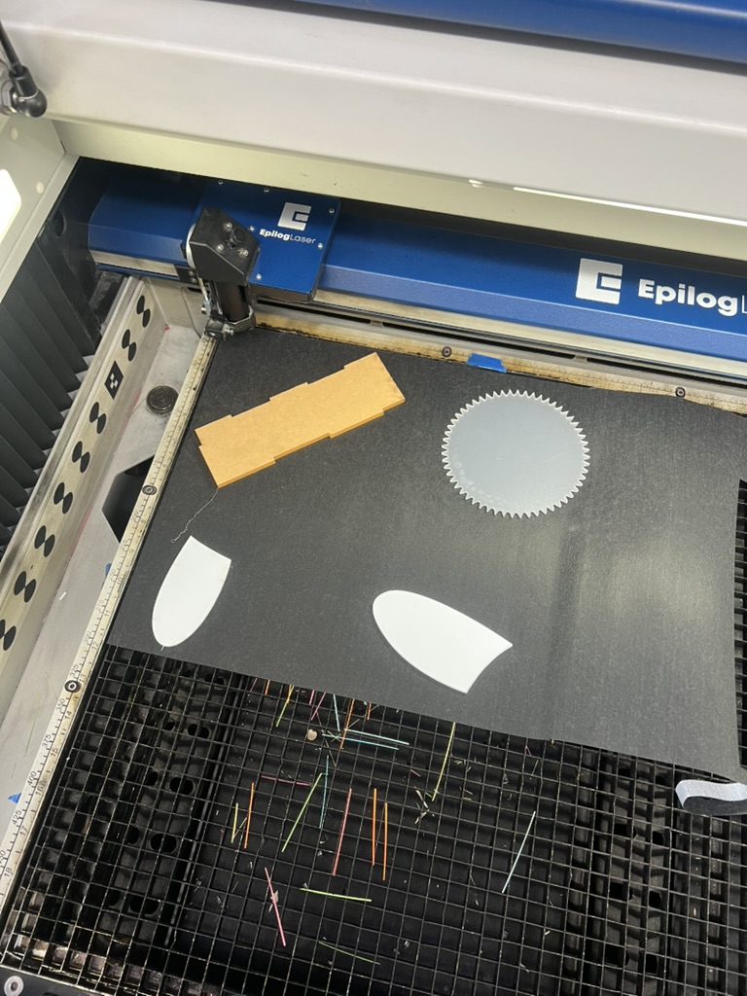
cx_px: 374
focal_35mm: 26
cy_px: 498
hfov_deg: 53.1
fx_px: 748
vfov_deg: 67.3
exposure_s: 1/56
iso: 160
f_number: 1.5
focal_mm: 5.7
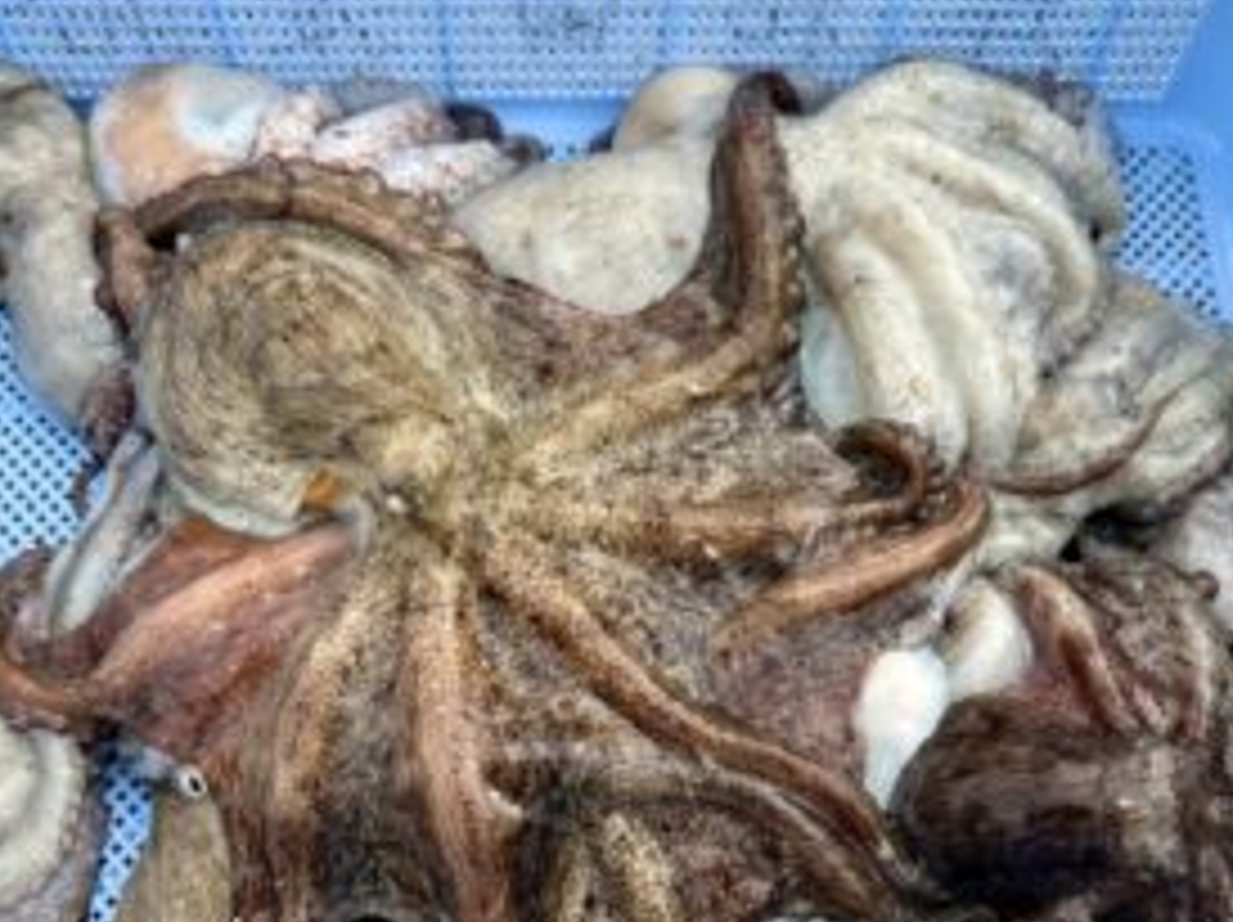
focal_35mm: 38
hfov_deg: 49.0
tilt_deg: -70.8
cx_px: 603
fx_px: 1352
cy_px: 549
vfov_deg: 37.5
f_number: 1.6
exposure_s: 1/739
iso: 50
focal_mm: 5.96
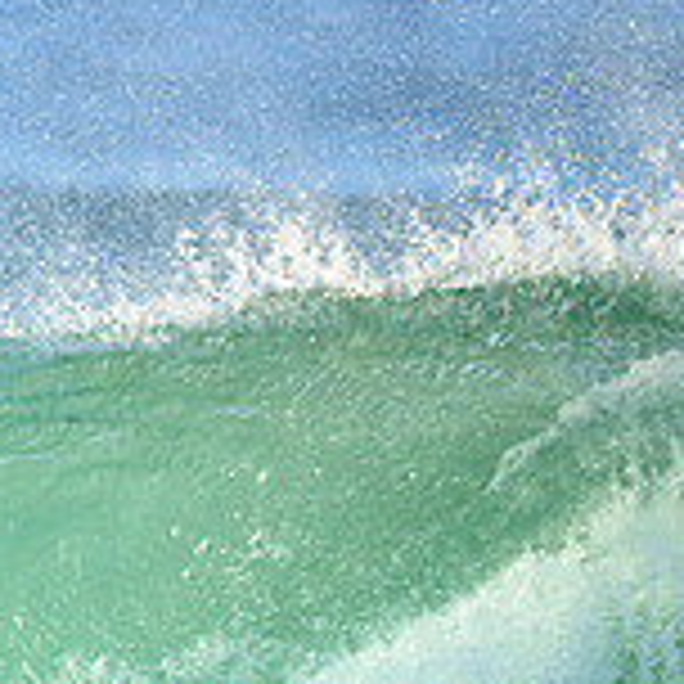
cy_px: 866
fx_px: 57878
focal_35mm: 2589
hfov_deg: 0.7
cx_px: -603
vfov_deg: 0.7
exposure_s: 1/2000
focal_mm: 800
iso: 1600
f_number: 6.3
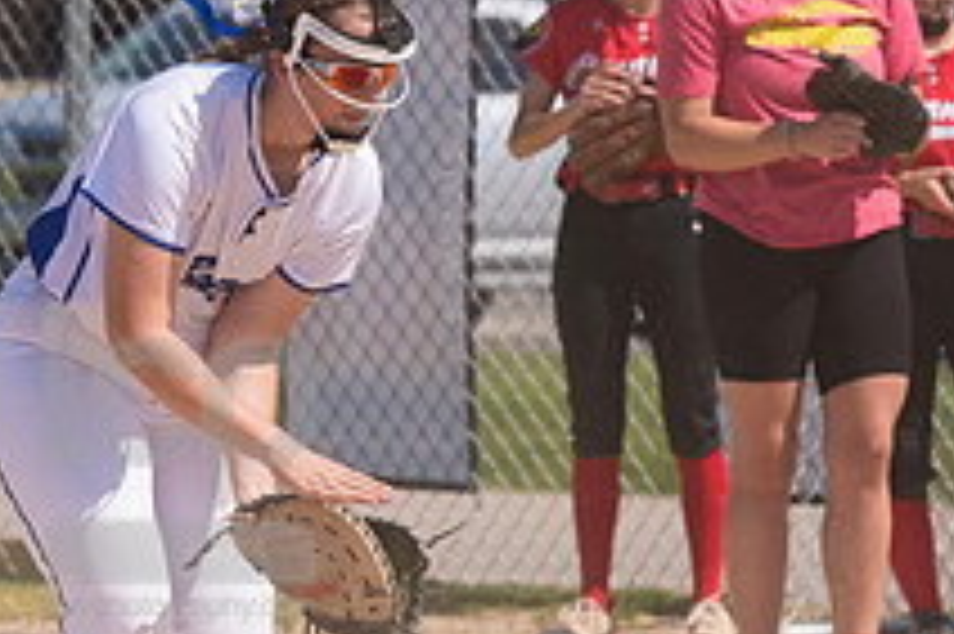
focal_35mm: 718
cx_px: 180
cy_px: 463
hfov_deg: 2.9
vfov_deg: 1.9
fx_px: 19012
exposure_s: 1/1600
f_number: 5.6
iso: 250
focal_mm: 175
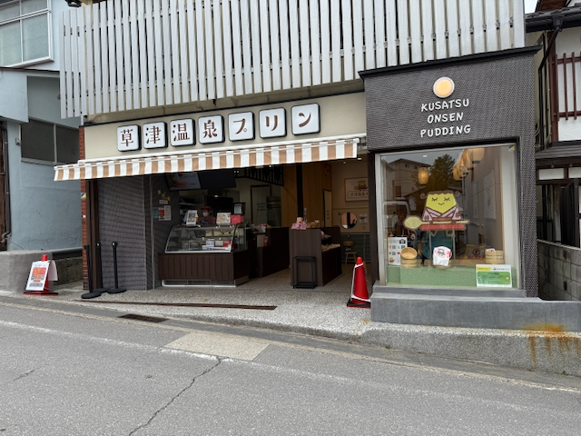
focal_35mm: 24
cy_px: 218
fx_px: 403
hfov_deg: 71.6
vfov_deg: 56.8
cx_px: 290
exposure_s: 1/1271
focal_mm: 6.76
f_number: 1.78
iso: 80
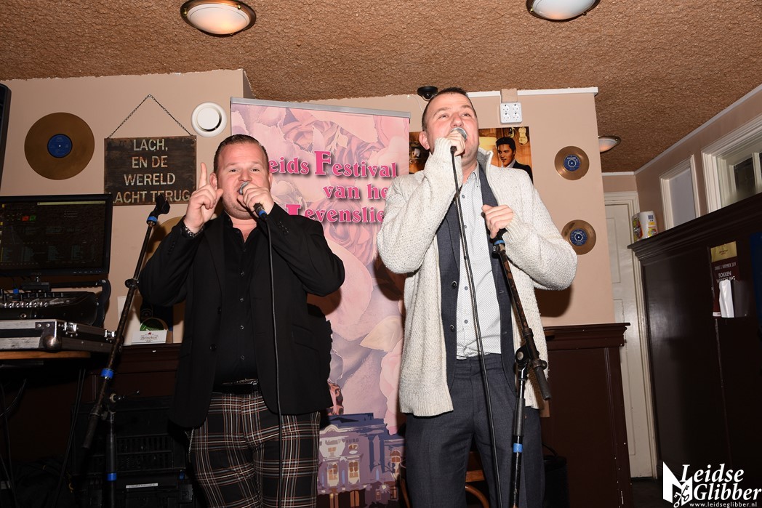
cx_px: 381
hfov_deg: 53.1
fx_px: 762
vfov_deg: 36.9
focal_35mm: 36
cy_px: 254
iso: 200
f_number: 6.3
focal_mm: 24
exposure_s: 1/80
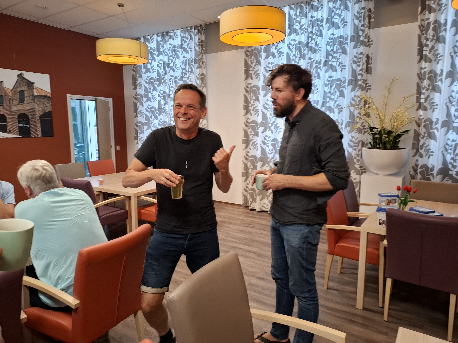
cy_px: 172
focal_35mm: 23
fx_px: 304
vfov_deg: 58.9
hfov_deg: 73.9
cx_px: 229
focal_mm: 5.54
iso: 200
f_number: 1.8
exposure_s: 1/50
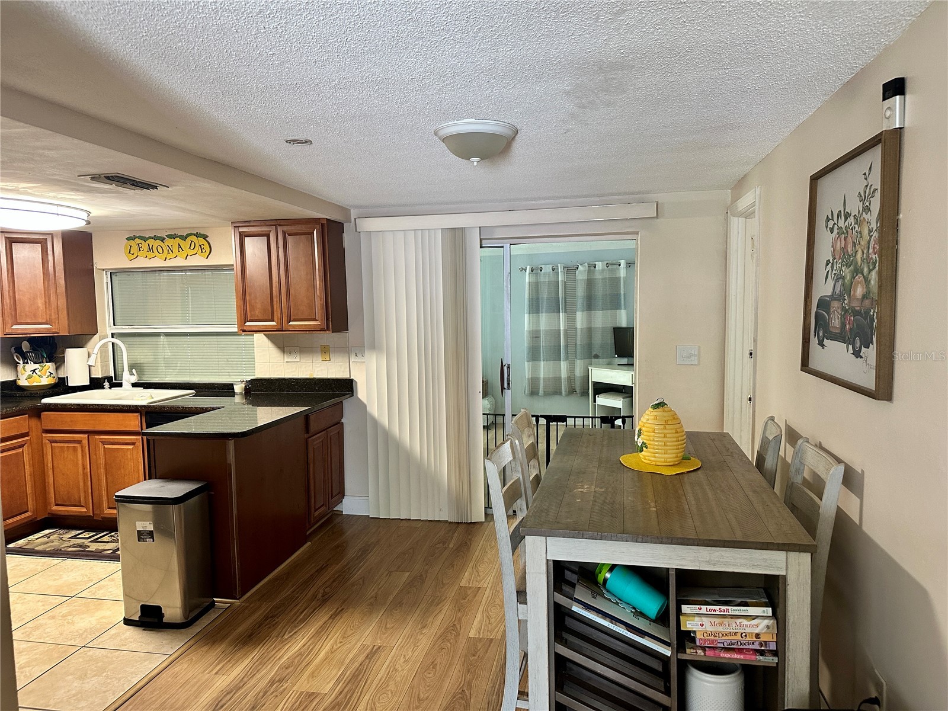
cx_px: 474
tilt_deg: -4.9
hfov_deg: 71.6
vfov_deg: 56.8
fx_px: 657
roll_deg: +1.0
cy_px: 356
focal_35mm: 24
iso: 250
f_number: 1.78
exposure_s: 1/60
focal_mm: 6.86
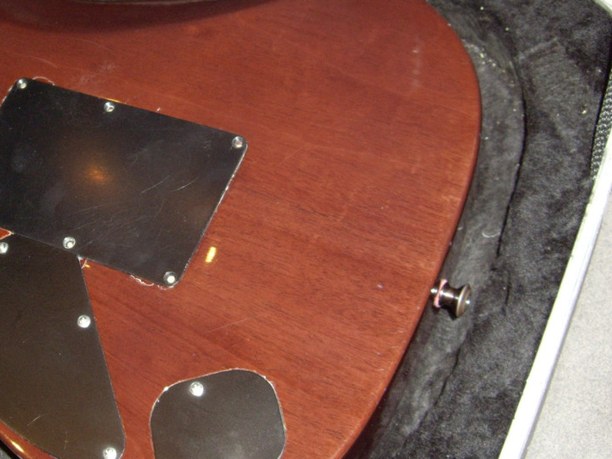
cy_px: 215
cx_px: 167
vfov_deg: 25.6
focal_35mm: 57
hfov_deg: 33.2
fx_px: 1008
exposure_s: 1/40
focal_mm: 7.9
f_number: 2.8
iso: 200
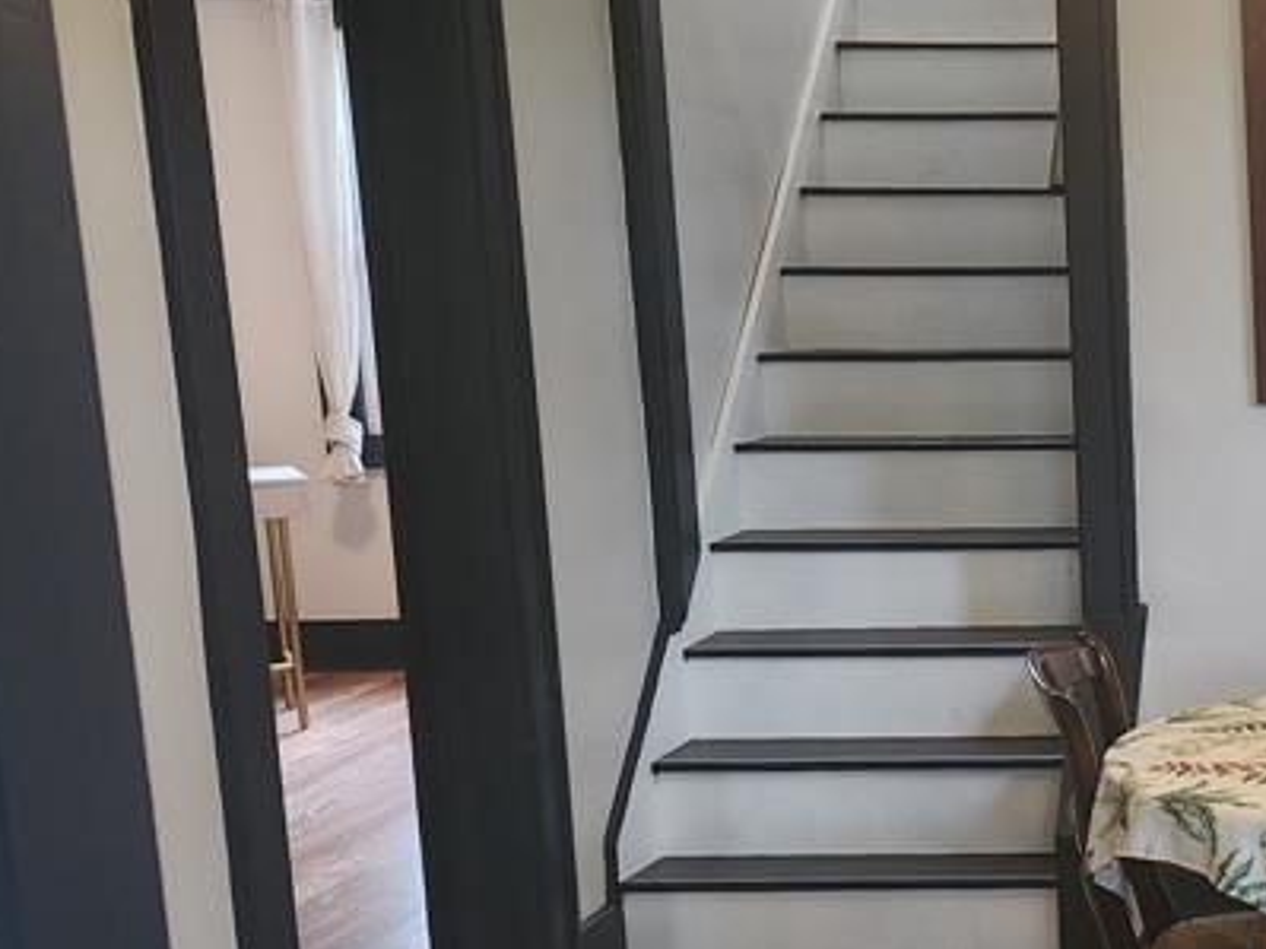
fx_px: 2157
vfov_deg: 24.6
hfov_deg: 28.2
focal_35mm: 59
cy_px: 657
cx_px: 1552
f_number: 1.8
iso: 320
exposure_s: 1/120
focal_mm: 5.4
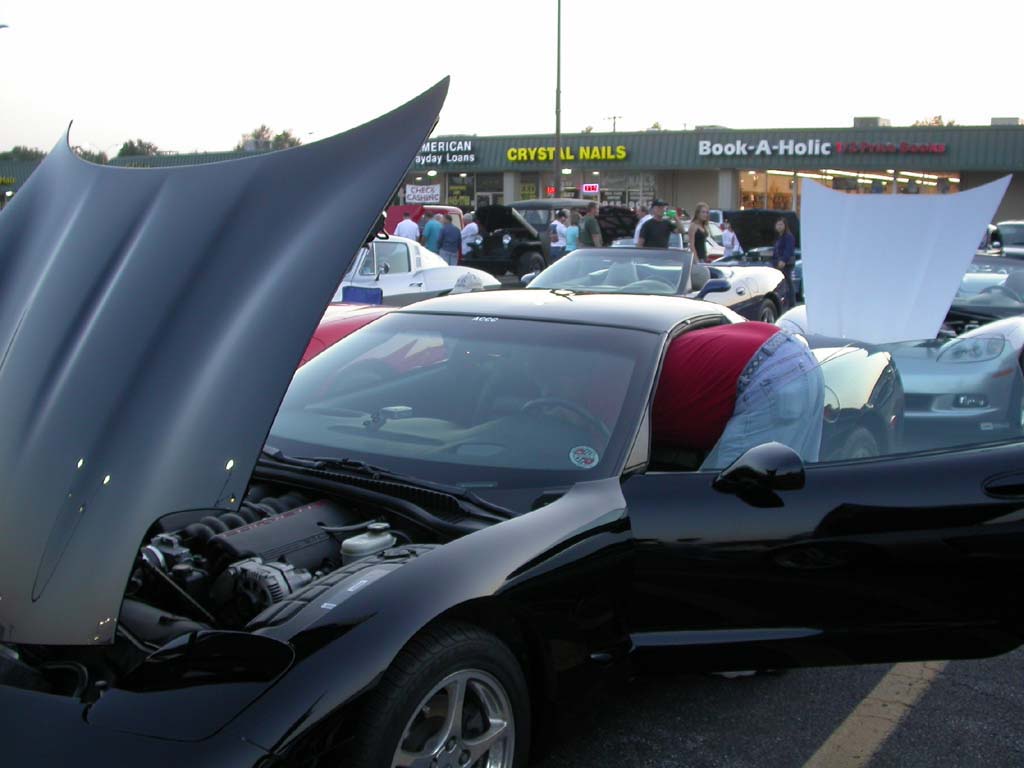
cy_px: 384
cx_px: 512
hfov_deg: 49.0
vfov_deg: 37.7
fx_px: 1124
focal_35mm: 38
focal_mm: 7.85
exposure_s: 1/65.2
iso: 100
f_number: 3
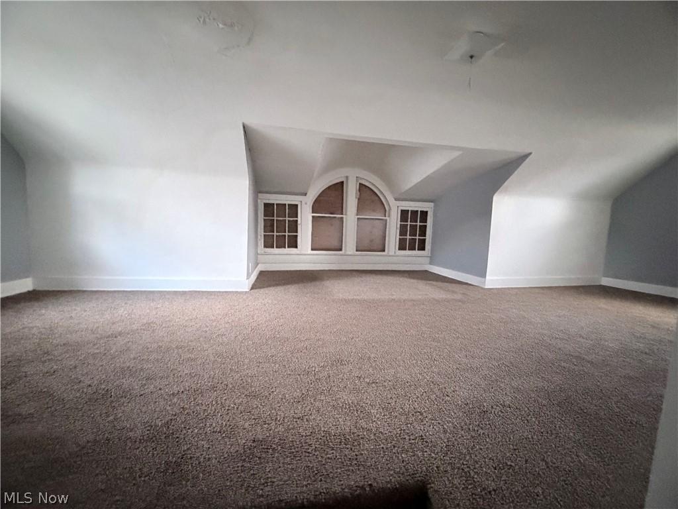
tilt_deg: -9.1
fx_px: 274
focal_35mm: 14
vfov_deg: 85.7
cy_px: 254
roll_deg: -0.9
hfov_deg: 102.1
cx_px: 339
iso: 1250
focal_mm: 2.22
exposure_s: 1/40
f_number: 2.2
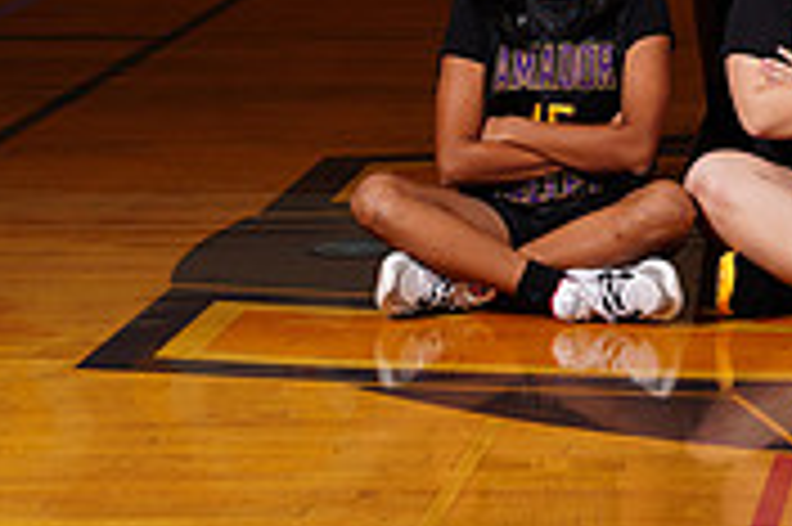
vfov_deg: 6.4
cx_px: 1116
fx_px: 4638
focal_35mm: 211
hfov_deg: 9.5
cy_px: -259
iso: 200
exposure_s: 1/200
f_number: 6.3
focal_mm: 64
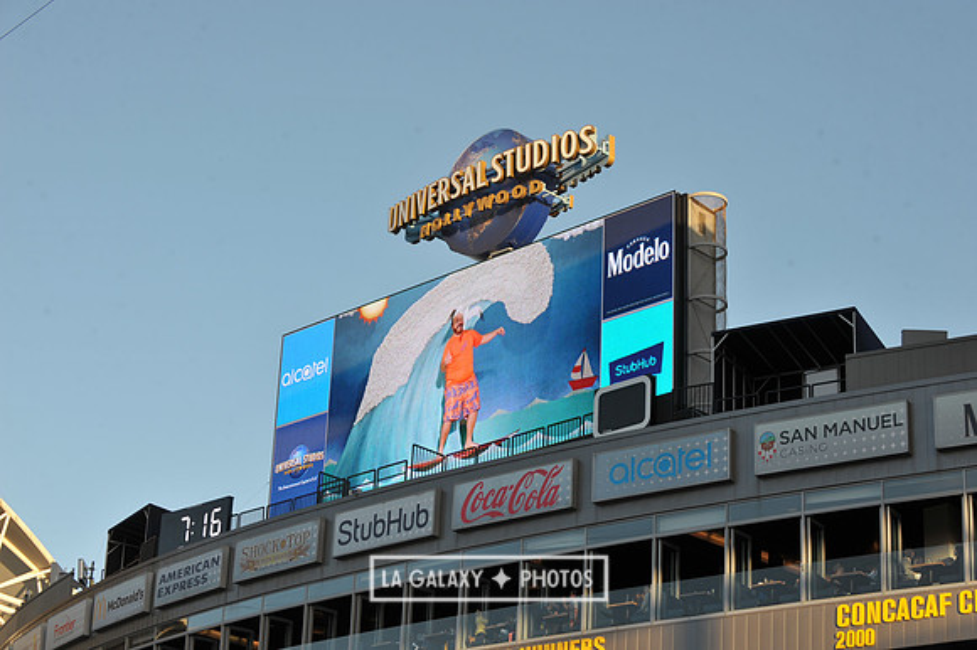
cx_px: 488
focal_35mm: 75
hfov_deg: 27.0
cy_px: 325
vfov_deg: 18.2
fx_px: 2034
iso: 200
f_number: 8
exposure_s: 1/250
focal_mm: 75
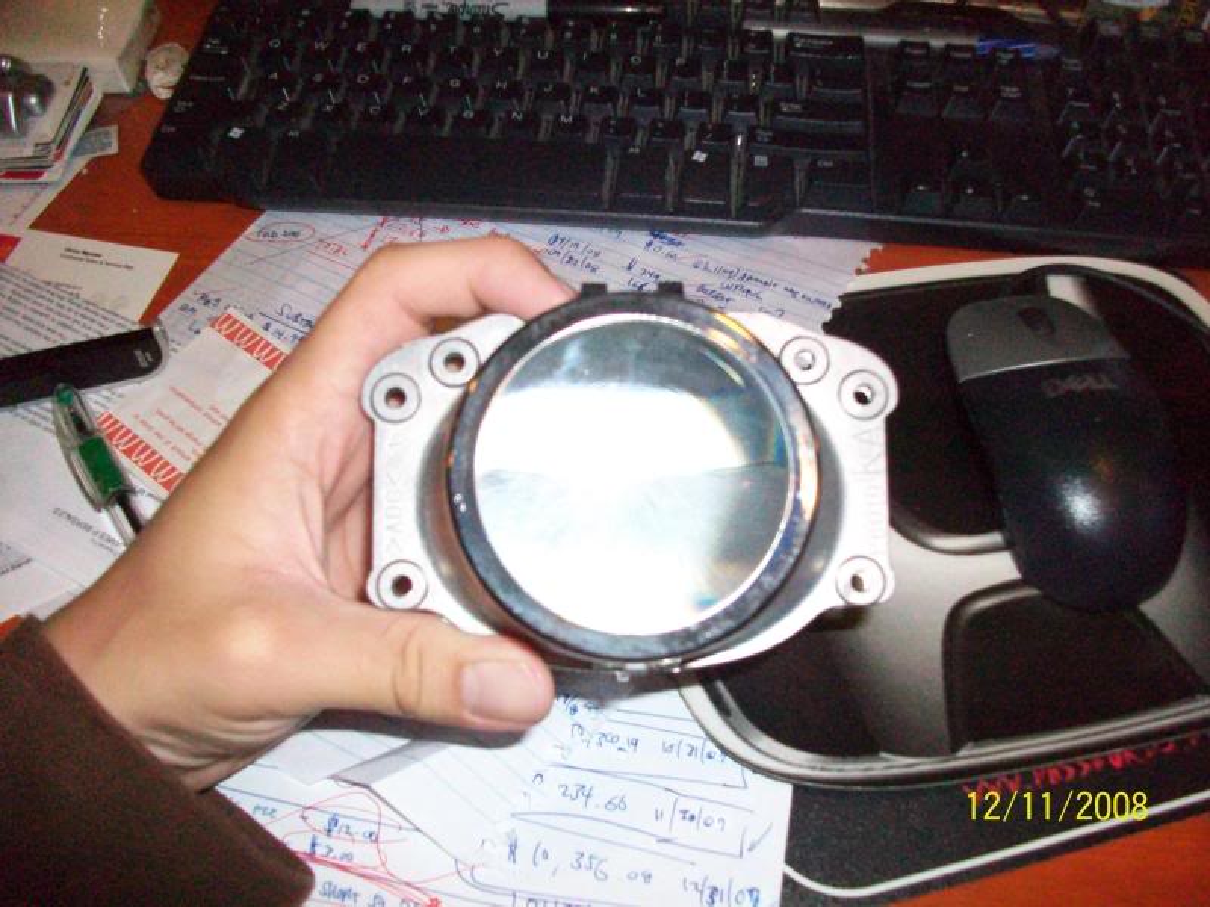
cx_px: 605
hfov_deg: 56.8
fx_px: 1119
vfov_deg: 44.2
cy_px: 454
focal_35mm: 32
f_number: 2.8
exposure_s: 1/125
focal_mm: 5.7
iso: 400
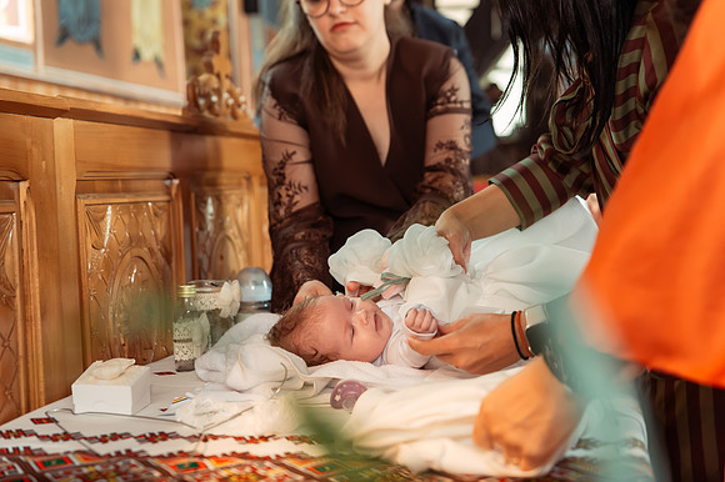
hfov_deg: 33.4
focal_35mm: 60
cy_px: 241
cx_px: 362
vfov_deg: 22.6
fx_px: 1208
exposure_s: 1/250
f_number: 3.5
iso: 3200
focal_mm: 60
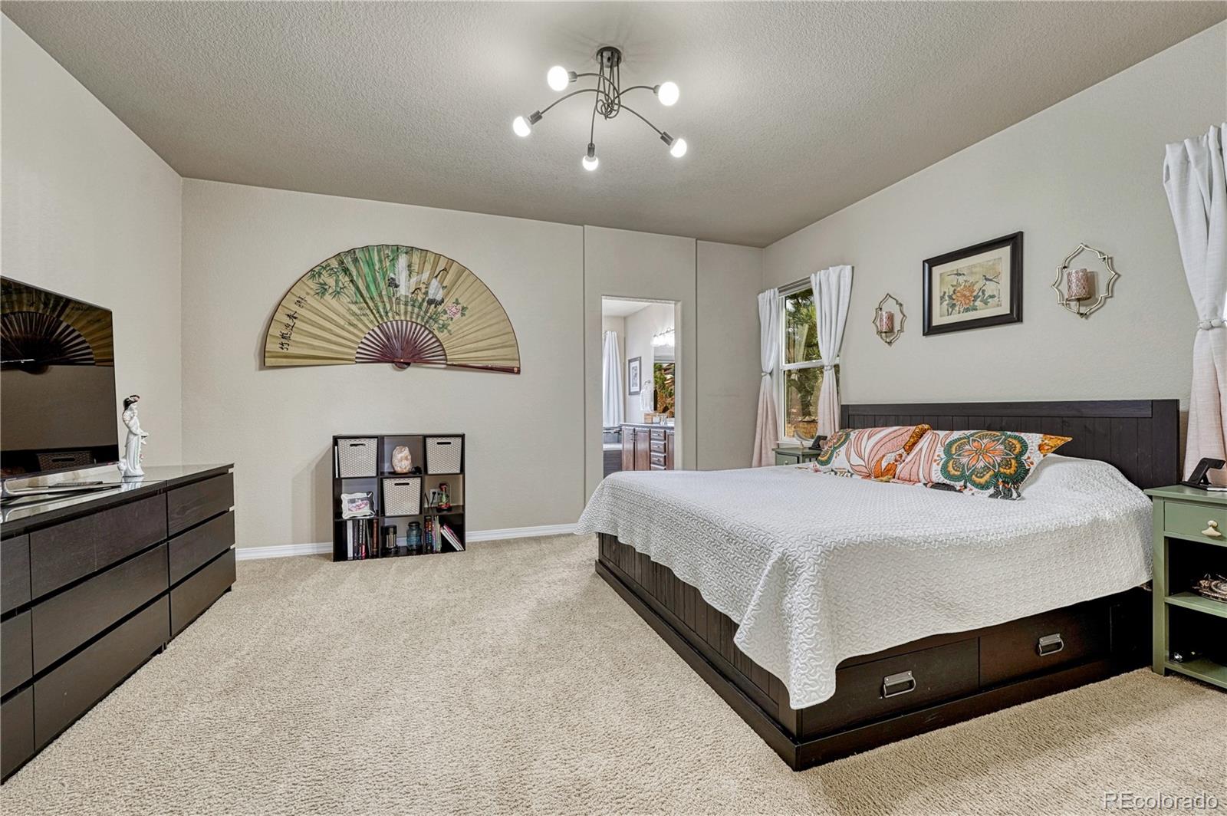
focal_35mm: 14
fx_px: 477
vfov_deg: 81.1
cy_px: 408
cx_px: 614
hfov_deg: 104.3
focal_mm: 14
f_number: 8
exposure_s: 1/50
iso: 400
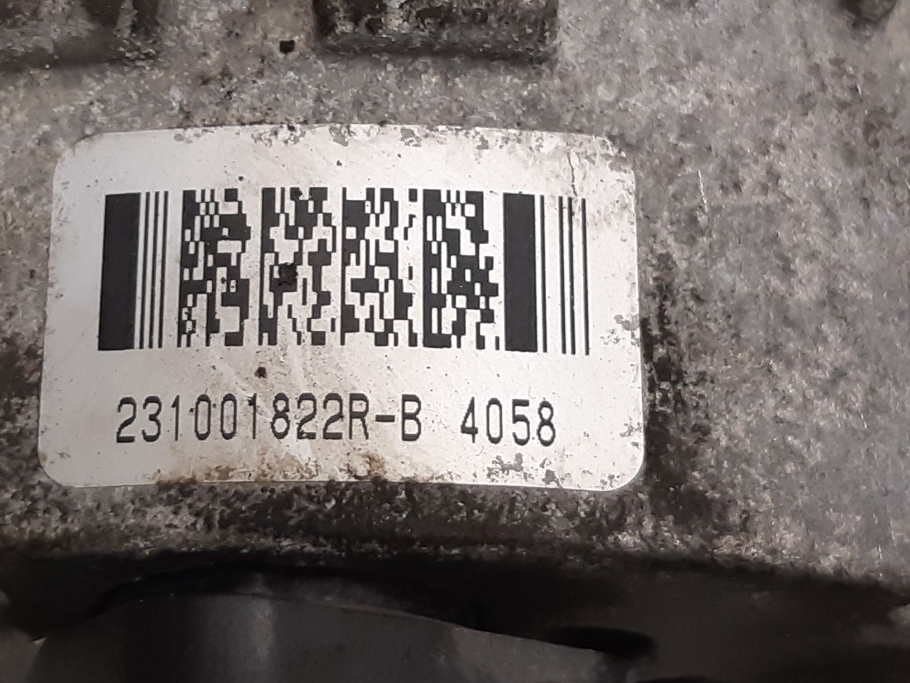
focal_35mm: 34
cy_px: 245
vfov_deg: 41.4
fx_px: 894
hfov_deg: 53.4
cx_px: 343
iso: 100
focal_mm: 3.93
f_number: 1.7
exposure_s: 1/50
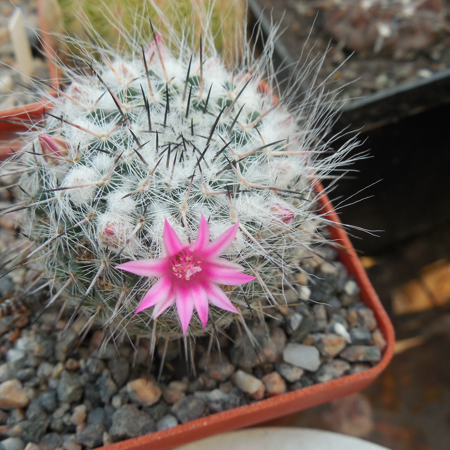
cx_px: 208
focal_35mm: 37
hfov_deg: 44.9
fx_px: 544
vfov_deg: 44.9
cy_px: 223
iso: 125
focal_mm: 5.6
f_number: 3.6
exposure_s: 1/160
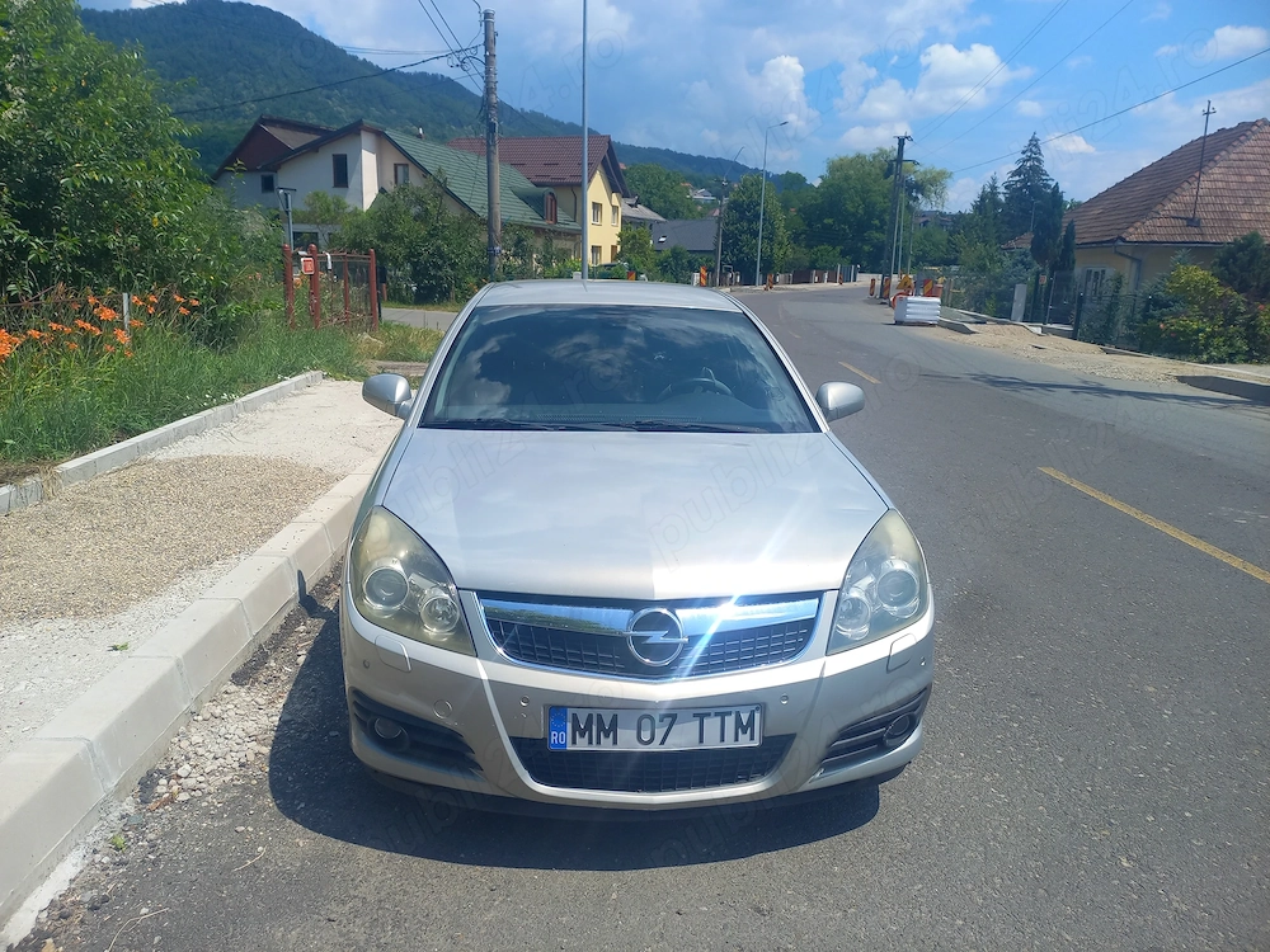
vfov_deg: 54.9
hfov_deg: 69.4
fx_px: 917
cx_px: 635
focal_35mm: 25
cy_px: 476
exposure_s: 1/1502
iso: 50
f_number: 1.8
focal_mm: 4.65
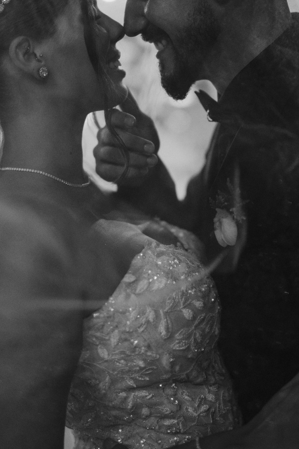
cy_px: 149
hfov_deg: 20.0
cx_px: 156
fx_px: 847
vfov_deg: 29.4
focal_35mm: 68
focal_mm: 35
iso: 1000
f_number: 1.2
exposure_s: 1/250
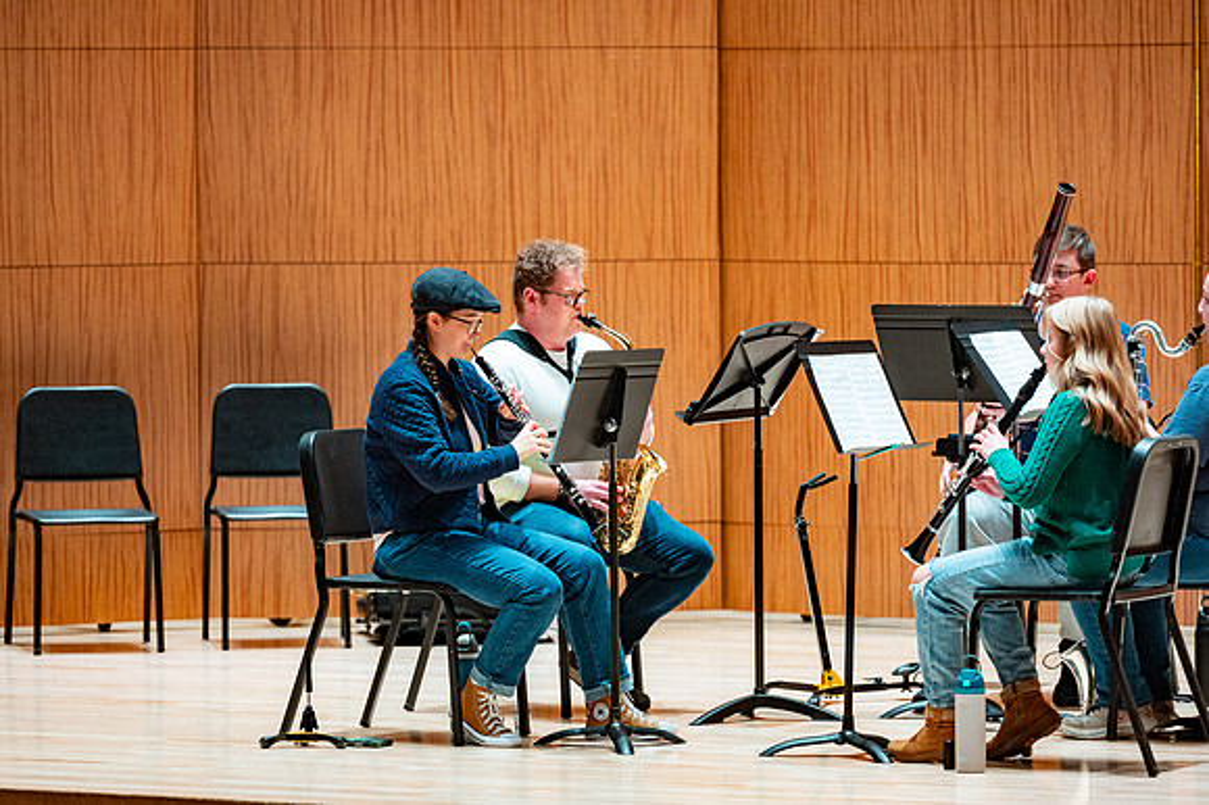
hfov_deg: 10.6
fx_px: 6545
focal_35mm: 195
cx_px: 604
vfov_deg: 7.0
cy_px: 402
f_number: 2.8
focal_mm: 195
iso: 1000
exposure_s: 1/160
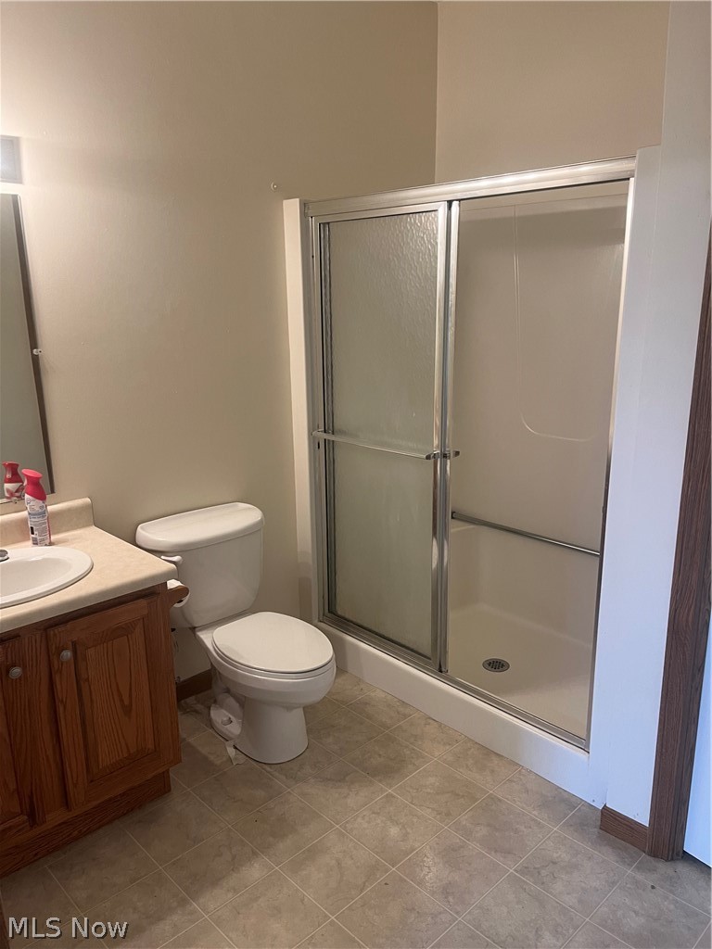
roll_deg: +2.4
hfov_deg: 53.1
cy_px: 474
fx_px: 713
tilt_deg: -14.0
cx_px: 356
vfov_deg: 67.3
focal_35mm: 26
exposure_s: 1/60
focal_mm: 5.1
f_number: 1.6
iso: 100
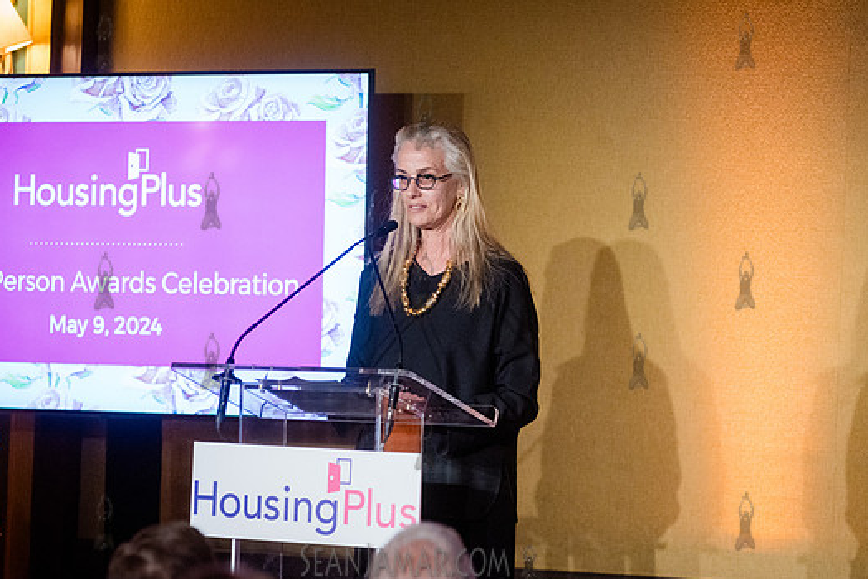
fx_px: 3932
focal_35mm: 163
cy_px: 280
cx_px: 428
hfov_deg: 12.6
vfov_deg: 8.4
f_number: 4
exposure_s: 1/400
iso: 8000
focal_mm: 145
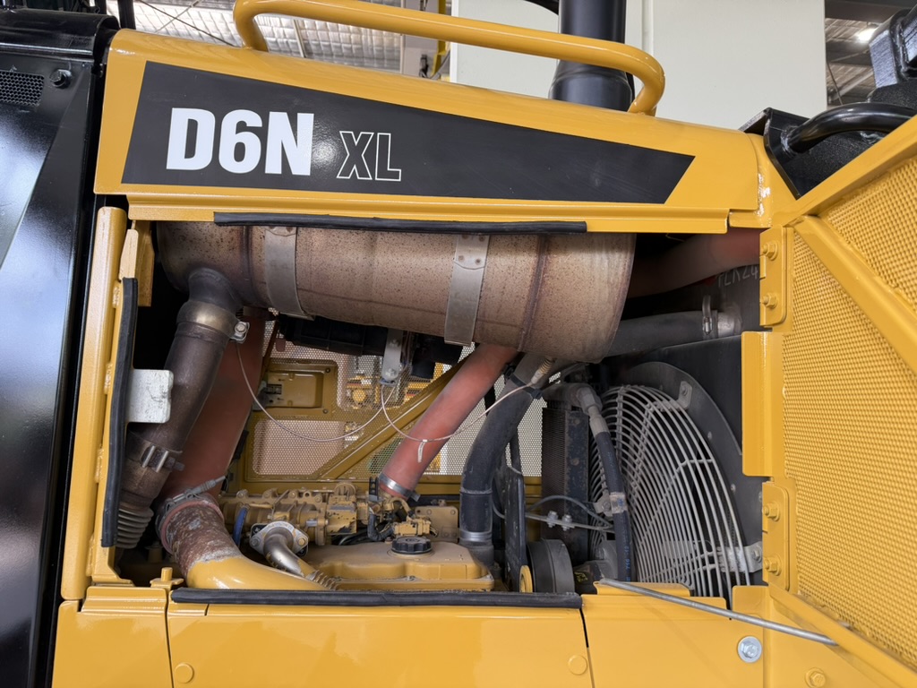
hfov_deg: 71.6
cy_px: 344
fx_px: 636
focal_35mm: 24
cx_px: 458
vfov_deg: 56.8
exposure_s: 1/121
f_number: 1.78
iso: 64
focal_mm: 6.76
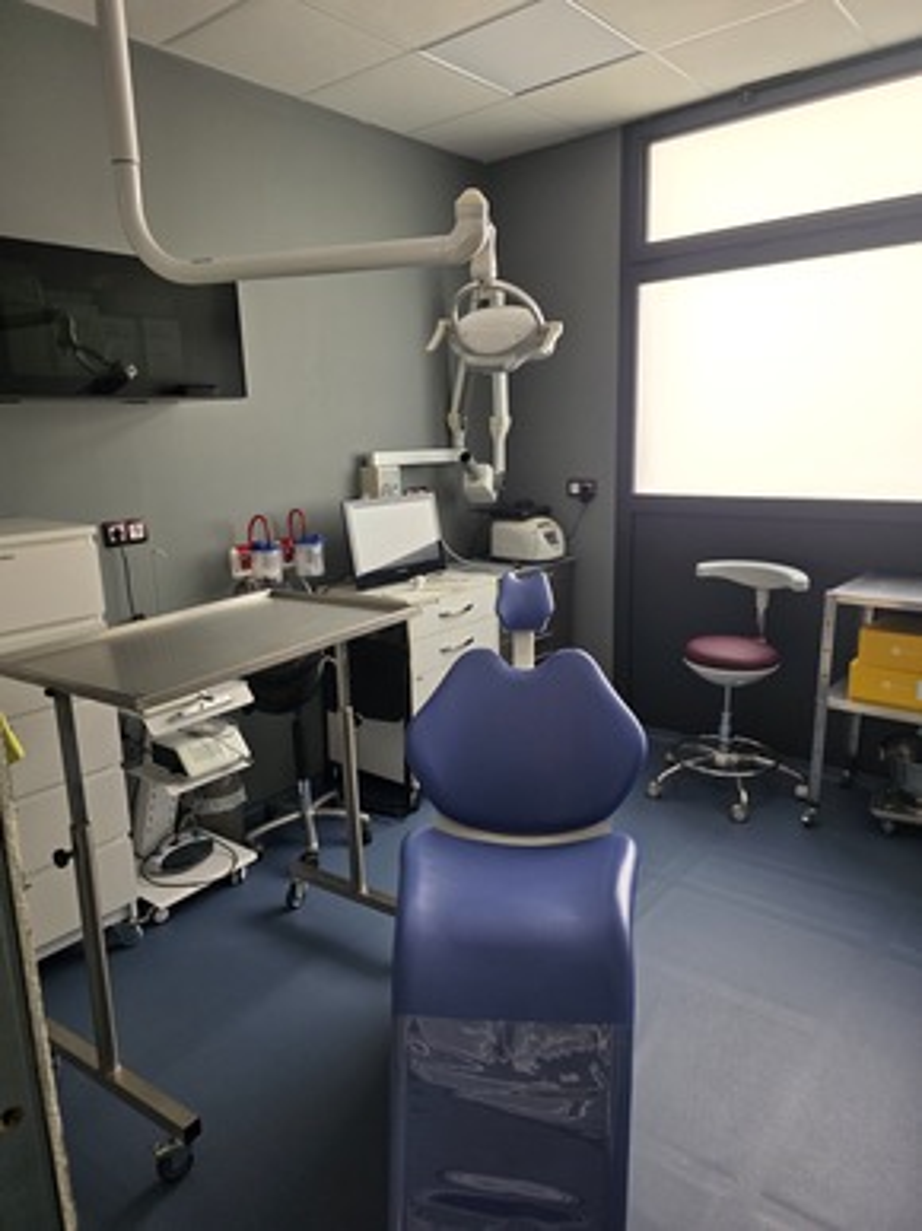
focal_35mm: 23
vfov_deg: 73.9
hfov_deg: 58.9
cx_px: 461
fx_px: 817
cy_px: 616
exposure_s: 1/180
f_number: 1.7
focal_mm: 6.3
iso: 125
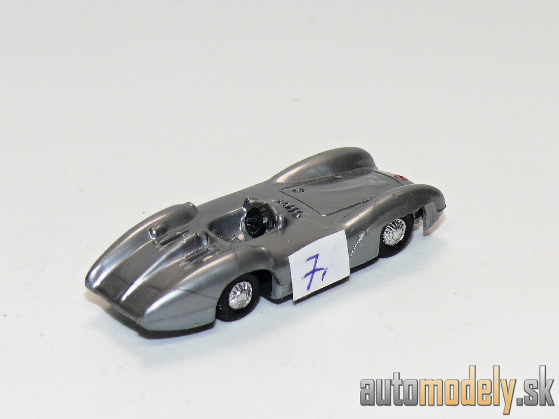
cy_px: 210
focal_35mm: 134
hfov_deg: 14.7
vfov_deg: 11.1
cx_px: 280
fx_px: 2164
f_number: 4
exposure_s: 1/30
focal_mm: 15.8
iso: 100
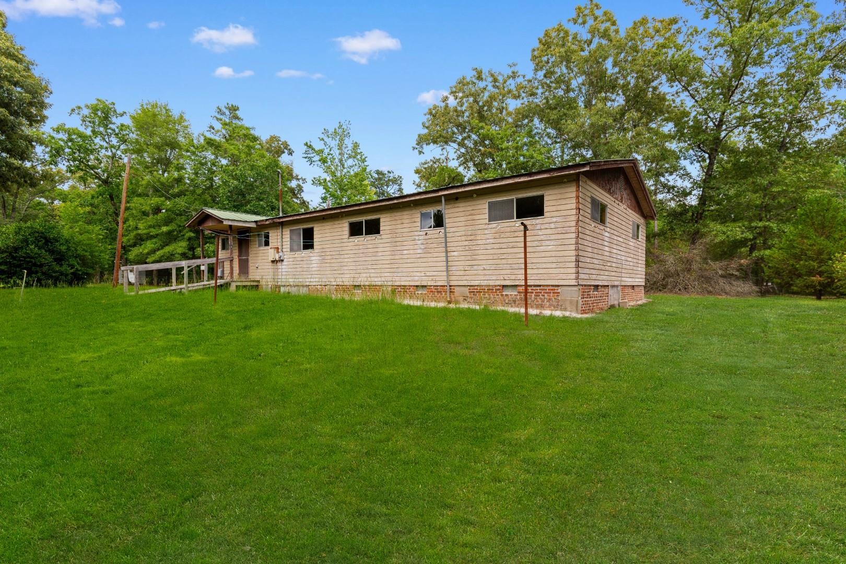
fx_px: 376
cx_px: 423
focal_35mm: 16
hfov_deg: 96.7
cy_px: 282
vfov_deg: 73.7
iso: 100
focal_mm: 11
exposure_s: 1/160
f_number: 6.3
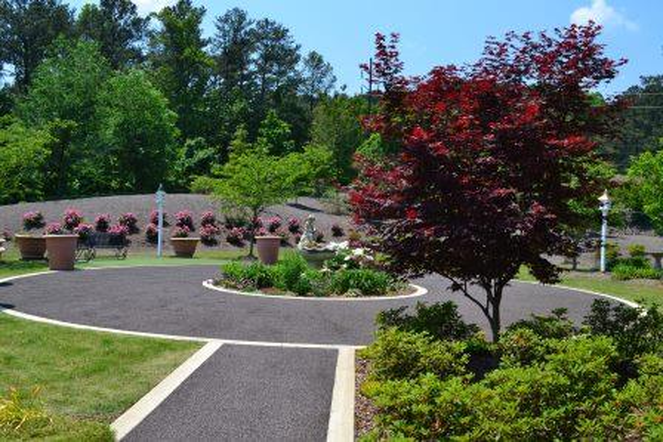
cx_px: 332
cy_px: 221
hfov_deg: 53.1
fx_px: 663
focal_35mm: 36
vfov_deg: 36.9
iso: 400
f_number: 11
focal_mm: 24
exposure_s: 1/400
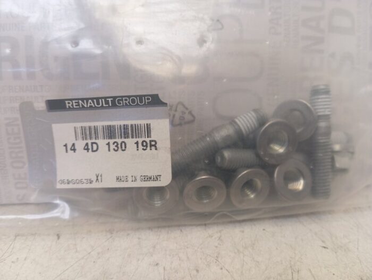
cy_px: 140
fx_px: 301
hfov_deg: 63.4
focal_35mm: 28
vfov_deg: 49.9
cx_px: 186
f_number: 1.8
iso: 268
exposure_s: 1/33.3
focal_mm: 4.22
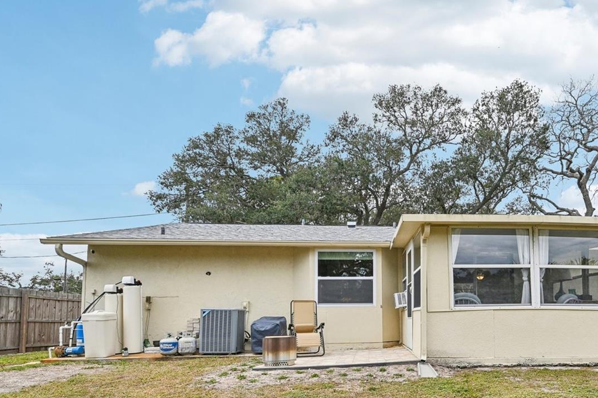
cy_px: 285
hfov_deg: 78.5
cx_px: 401
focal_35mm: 21
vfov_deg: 57.2
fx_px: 348
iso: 400
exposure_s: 1/1000
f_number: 8
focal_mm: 14
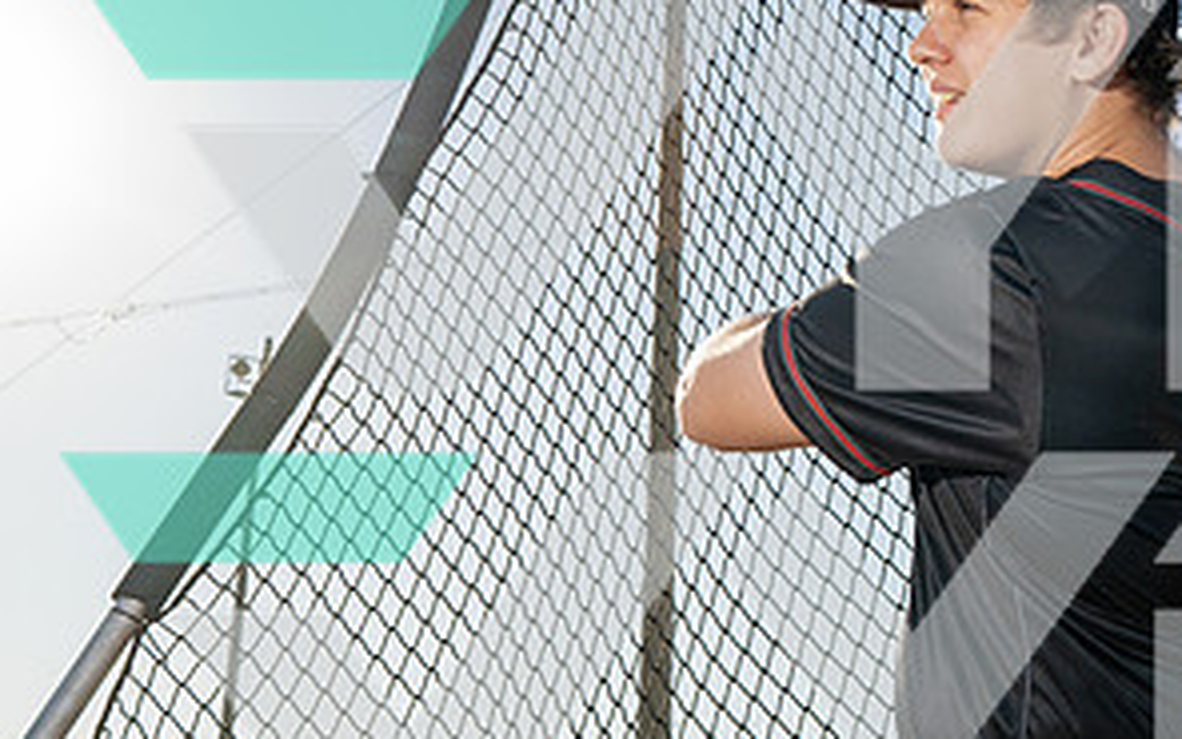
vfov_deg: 18.5
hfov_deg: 28.1
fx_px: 2255
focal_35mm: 70
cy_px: 182
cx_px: 1090
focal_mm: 35
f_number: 7.1
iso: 64
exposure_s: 1/250
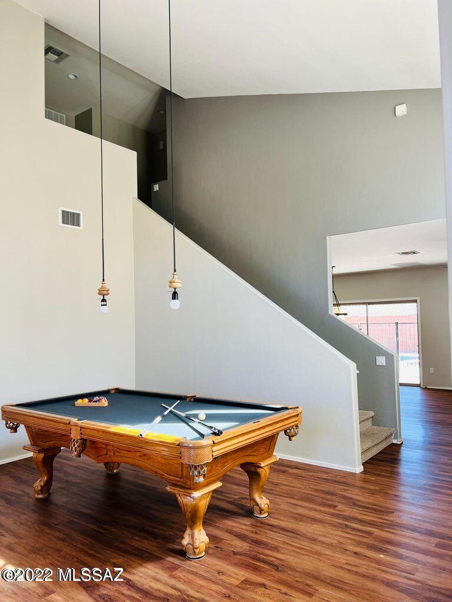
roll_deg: +1.4
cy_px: 301
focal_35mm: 26
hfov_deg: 53.1
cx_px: 226
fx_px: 453
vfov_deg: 67.3
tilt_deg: +2.7
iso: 64
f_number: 1.5
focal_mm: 5.7
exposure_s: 1/121
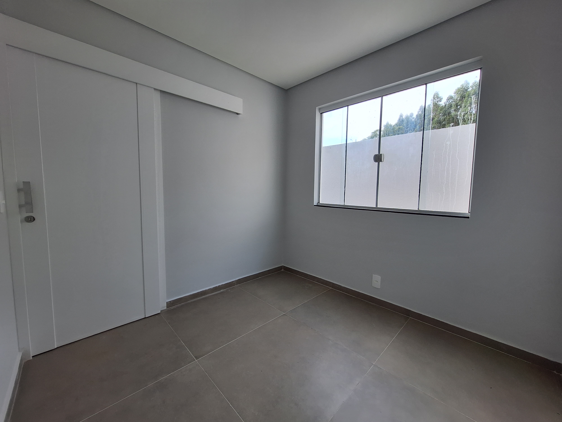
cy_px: 211
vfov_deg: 89.9
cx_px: 281
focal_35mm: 13
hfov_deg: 106.2
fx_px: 211
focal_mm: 1.74
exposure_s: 1/230
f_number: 2.2
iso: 40
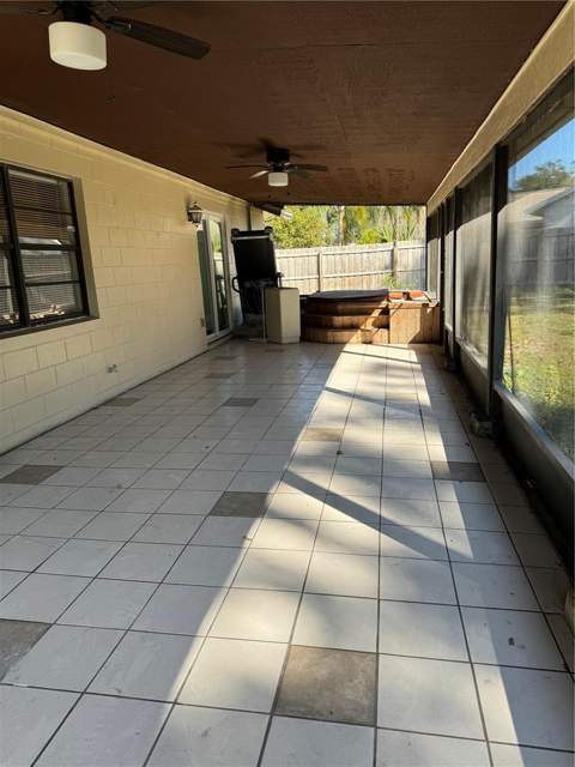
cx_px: 288
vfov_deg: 71.6
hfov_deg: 56.8
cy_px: 384
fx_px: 532
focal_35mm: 24
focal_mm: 6.86
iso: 80
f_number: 1.78
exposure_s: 1/707
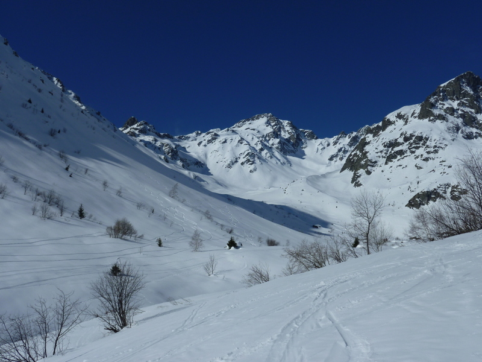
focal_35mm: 35
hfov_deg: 52.6
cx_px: 241
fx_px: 487
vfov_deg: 40.7
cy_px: 181
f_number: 11
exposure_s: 1/250
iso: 80
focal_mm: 6.3
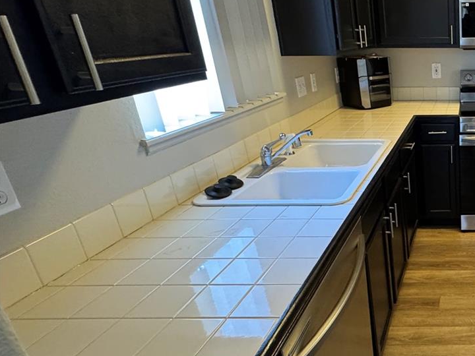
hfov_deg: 51.2
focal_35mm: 28
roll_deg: +0.0
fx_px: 384
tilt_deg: -20.7
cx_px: 473
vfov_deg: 49.7
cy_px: 169
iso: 500
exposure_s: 1/60
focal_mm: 2.22
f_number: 2.2
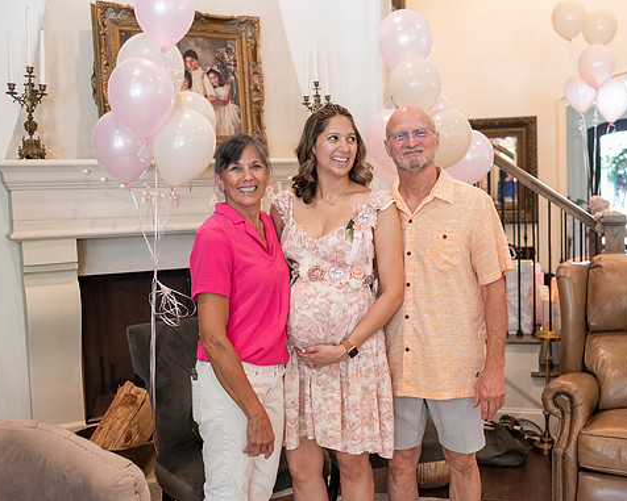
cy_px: 253
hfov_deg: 45.7
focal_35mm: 40
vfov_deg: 37.3
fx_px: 742
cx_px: 342
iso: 1000
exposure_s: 1/125
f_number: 2.8
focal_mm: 35
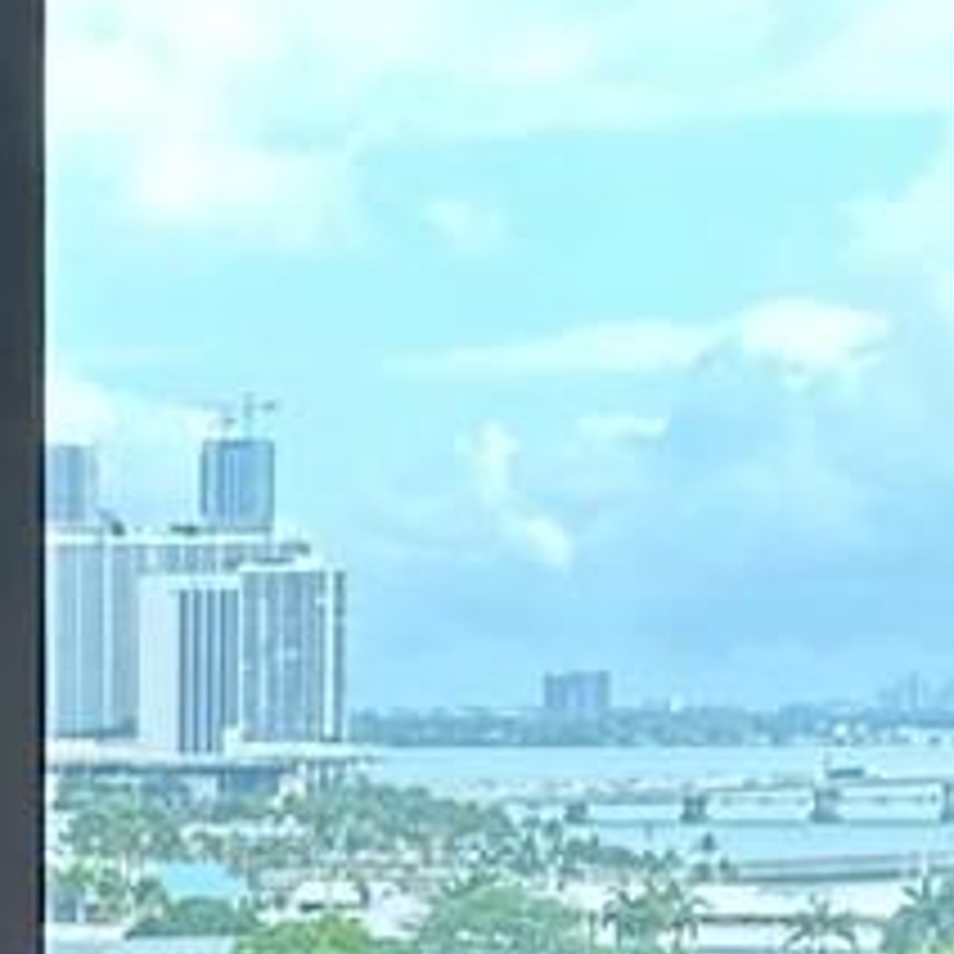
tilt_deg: -5.4
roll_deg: +0.2
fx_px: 4989
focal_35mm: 160
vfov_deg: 10.8
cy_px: 1102
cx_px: -122
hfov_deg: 10.8
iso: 80
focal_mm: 6.86
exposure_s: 1/409
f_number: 1.78
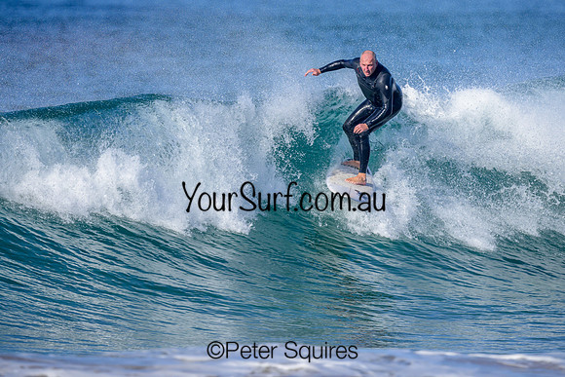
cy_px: 208
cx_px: 294
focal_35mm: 907
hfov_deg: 2.3
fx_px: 14230
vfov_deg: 1.5
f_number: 6.3
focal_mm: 800
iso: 360
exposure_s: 1/2000
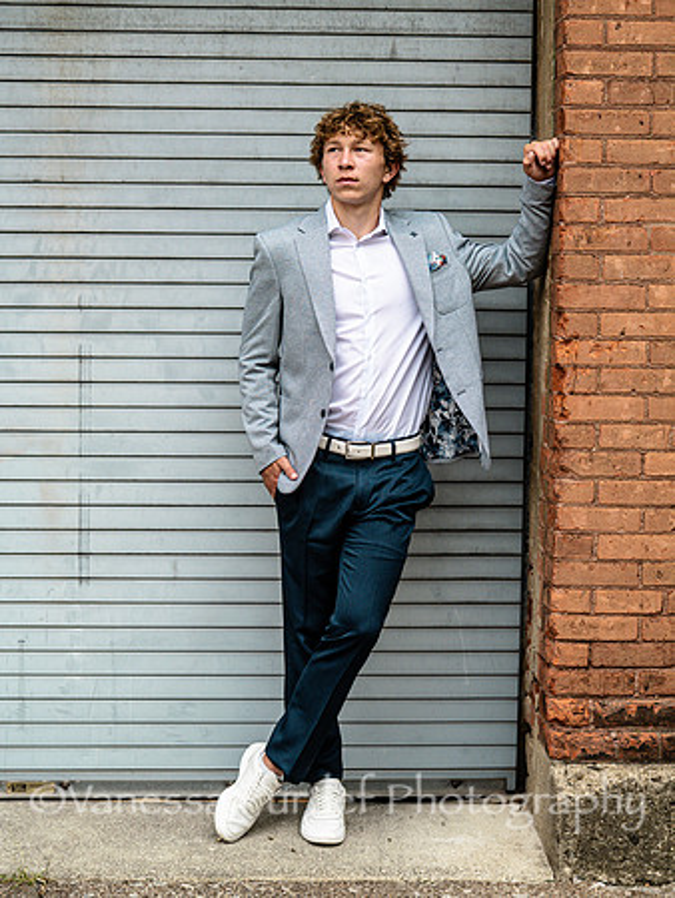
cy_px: 449
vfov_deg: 22.7
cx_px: 338
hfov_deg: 17.2
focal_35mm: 86
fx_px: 2234
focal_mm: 43
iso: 500
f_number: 2.5
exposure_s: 1/640
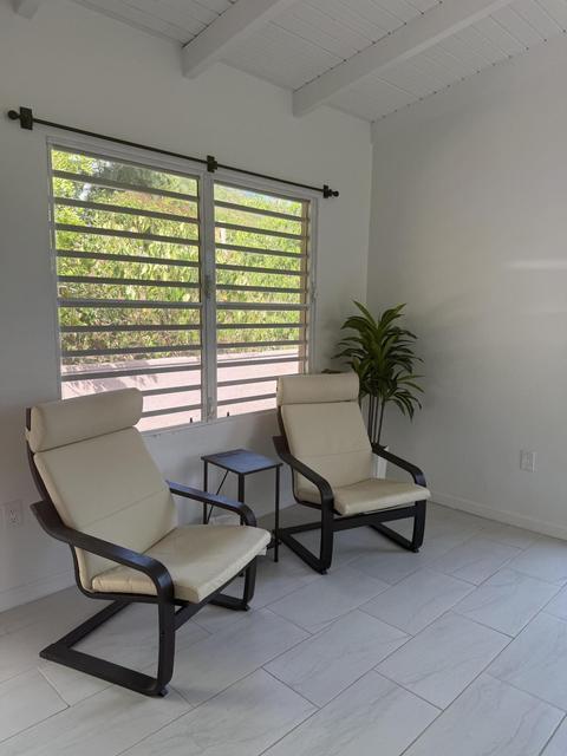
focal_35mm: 24
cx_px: 284
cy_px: 378
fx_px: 524
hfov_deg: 56.8
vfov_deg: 71.6
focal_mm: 6.76
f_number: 1.78
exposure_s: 1/261
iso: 100
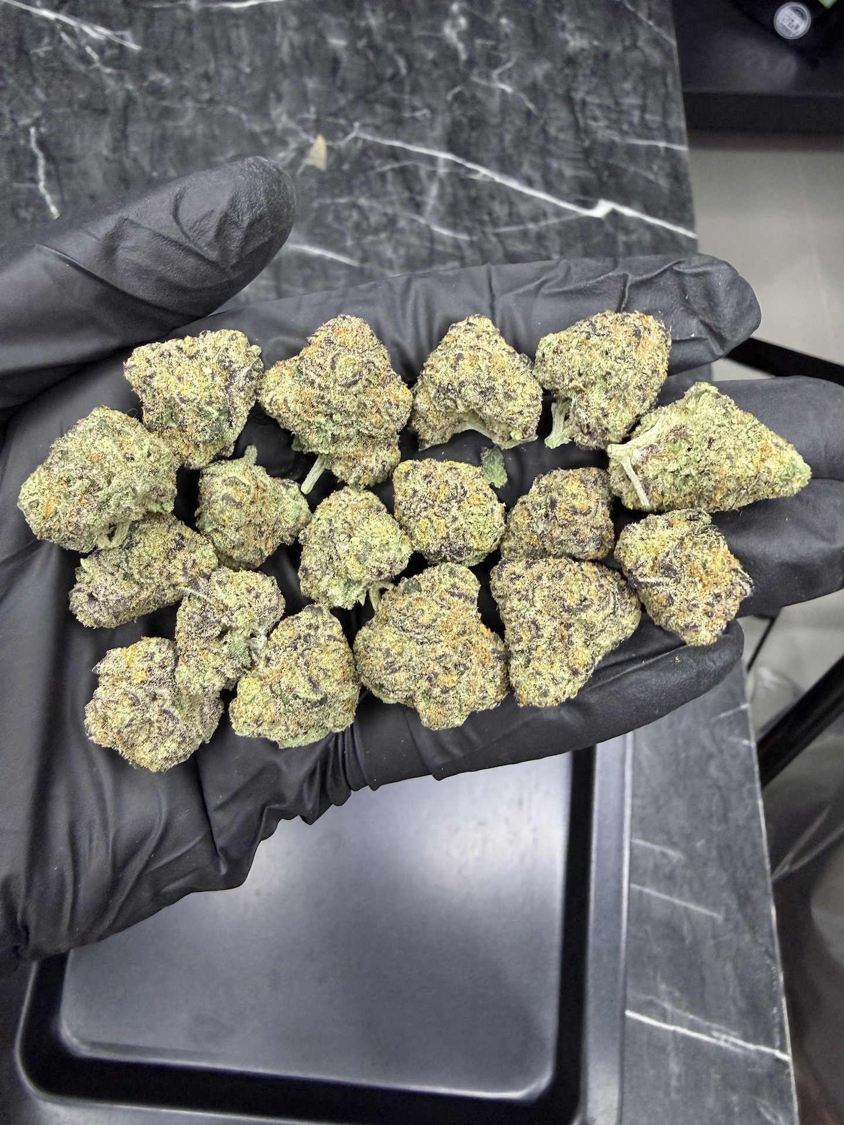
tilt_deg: -74.2
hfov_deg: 56.8
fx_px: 780
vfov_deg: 71.6
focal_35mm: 24
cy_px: 562
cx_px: 422
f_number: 2.2
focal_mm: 2.22
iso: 320
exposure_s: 1/99
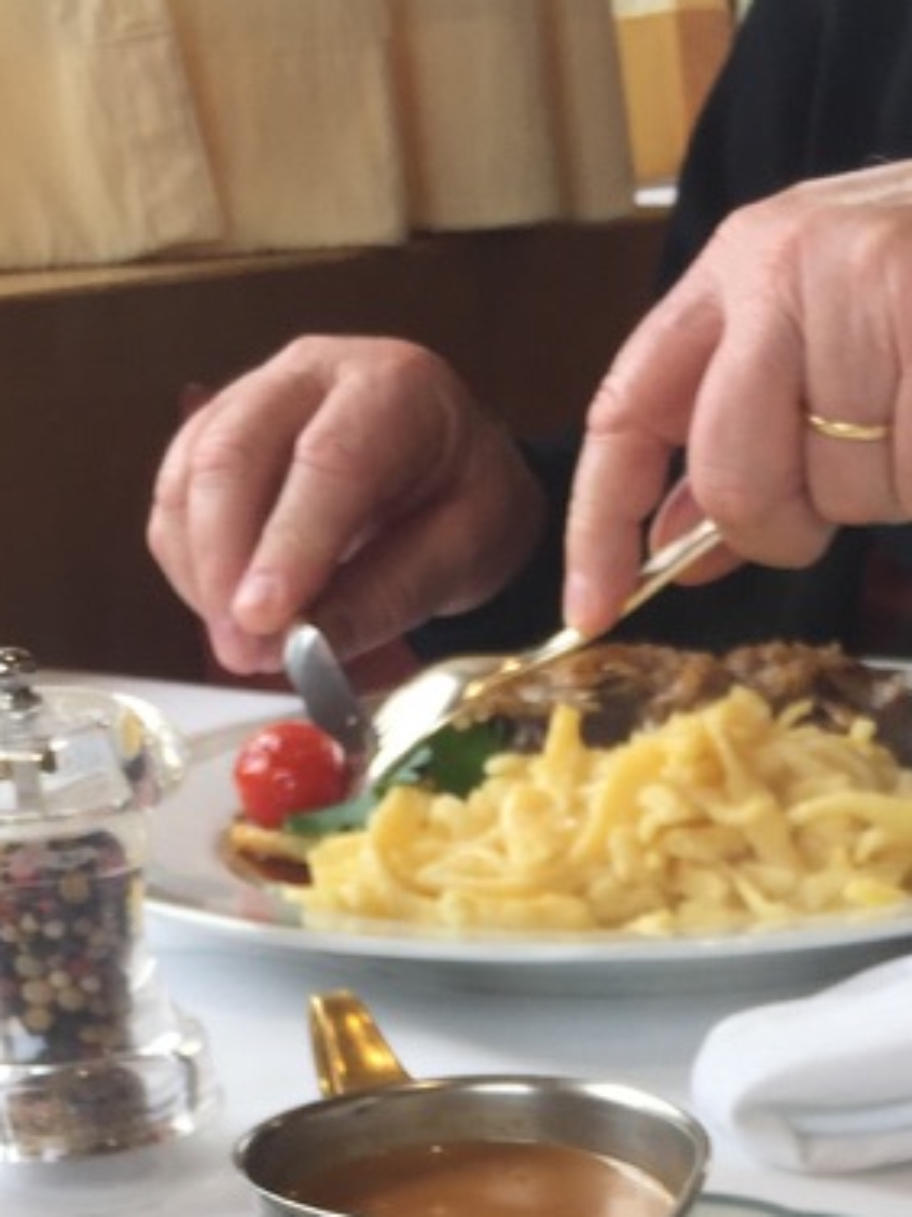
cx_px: 711
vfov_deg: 22.9
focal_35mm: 79
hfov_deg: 18.5
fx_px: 2775
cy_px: 1431
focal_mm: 4.15
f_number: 2.2
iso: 32
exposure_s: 1/50
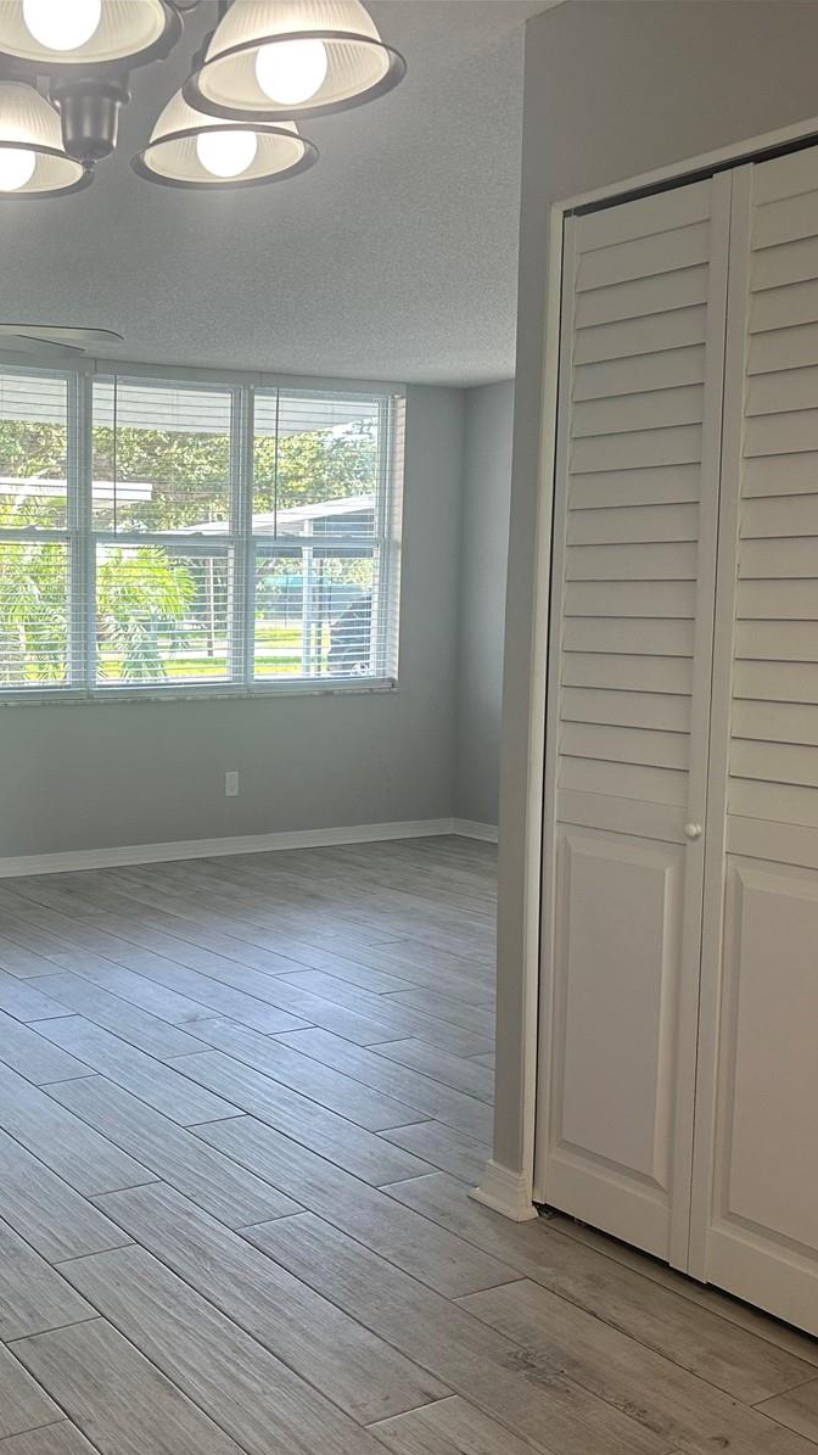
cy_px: 729
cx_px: 79
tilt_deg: -5.7
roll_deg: -0.4
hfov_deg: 32.0
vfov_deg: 56.6
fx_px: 1350
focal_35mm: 35
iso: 100
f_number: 1.78
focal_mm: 6.86
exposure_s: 1/120
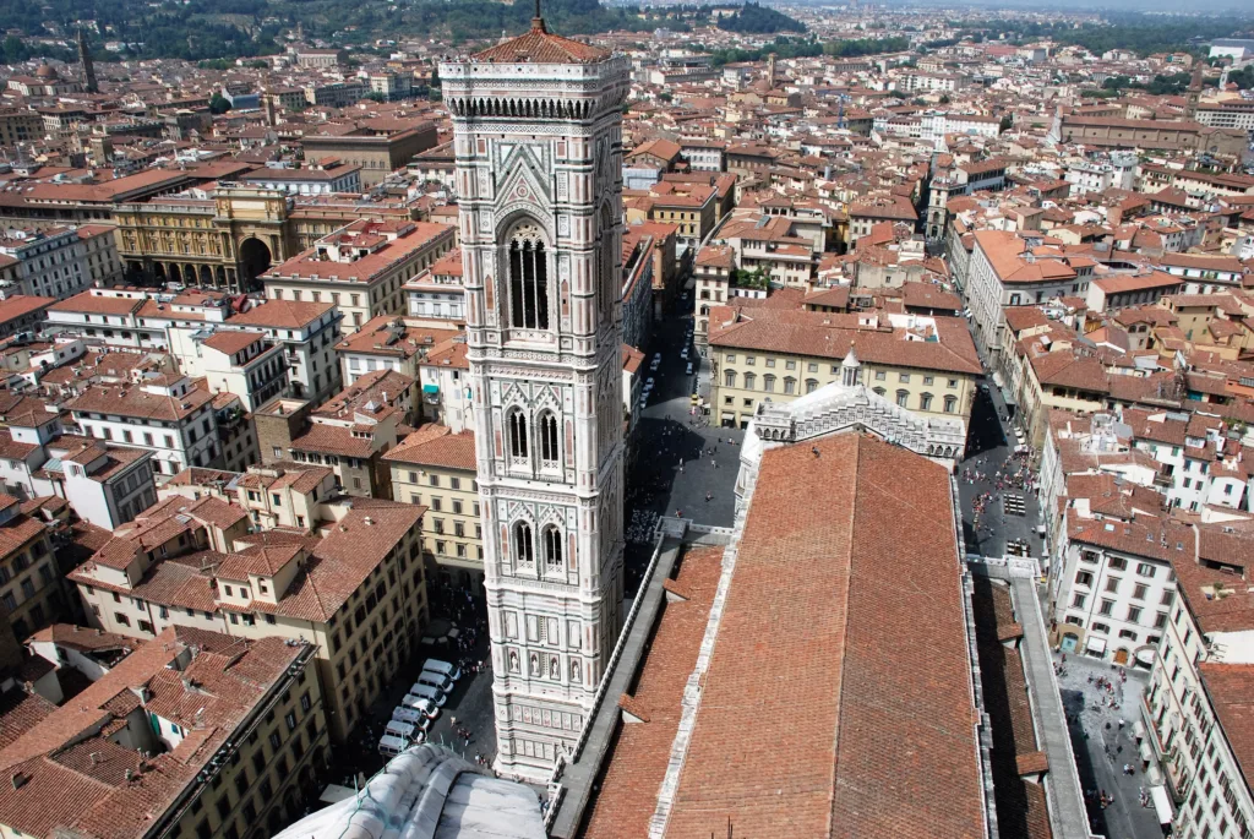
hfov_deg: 67.3
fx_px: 941
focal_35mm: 27
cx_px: 627
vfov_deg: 48.0
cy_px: 420
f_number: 9
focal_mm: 18
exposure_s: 1/320
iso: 200
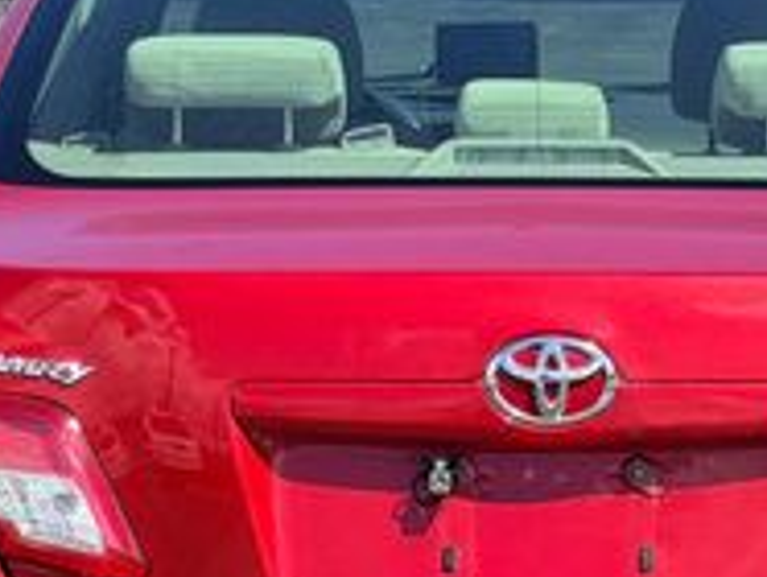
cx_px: 548
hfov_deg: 11.9
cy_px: 313
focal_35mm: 165
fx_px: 3661
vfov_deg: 9.0
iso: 80
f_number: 1.78
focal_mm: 6.76
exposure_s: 1/4329
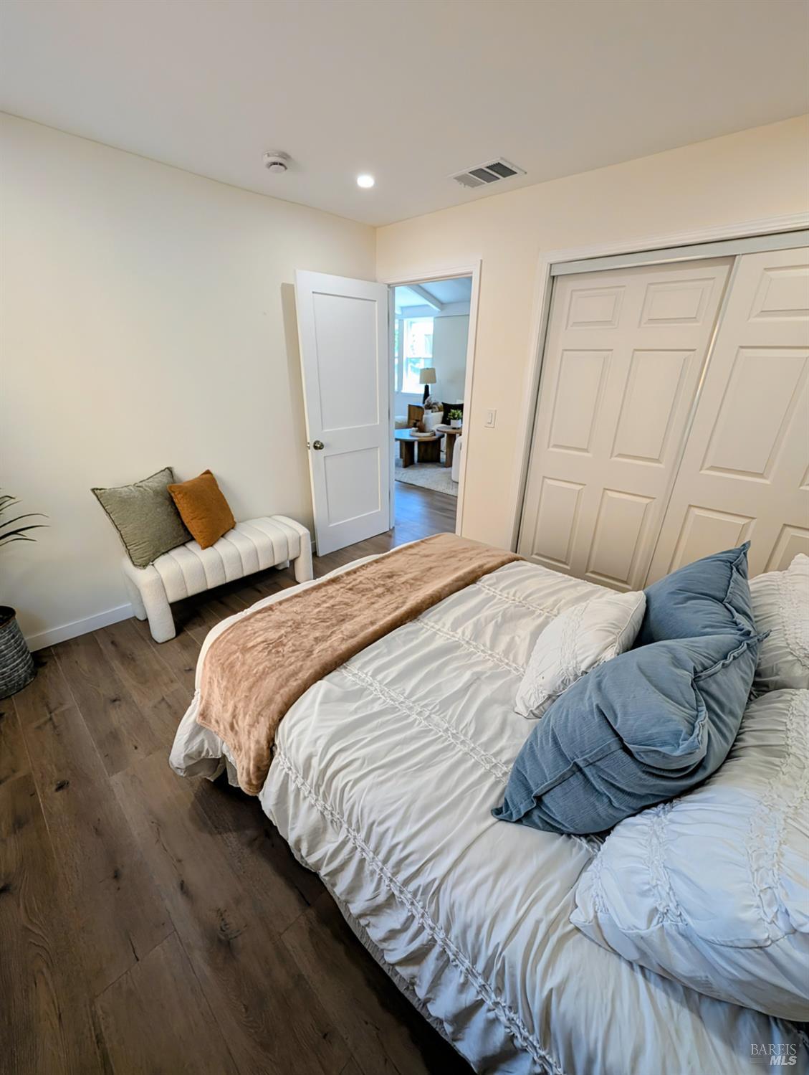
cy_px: 538
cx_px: 404
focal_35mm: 12
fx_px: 373
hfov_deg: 94.7
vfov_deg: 110.4
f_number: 1.7
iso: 186
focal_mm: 2.02
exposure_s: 1/212
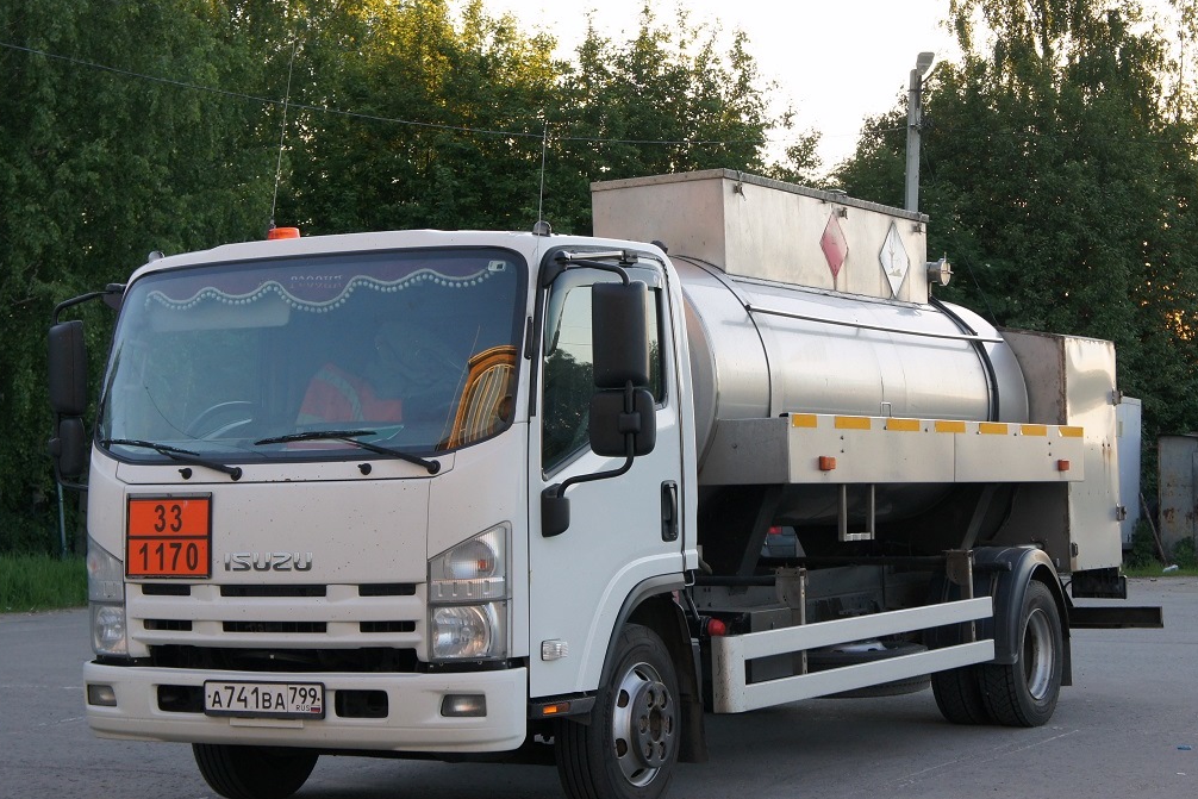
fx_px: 2263
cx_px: 601
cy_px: 417
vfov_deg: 20.0
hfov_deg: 29.7
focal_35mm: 68
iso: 400
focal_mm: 38
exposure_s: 1/100
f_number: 5.6
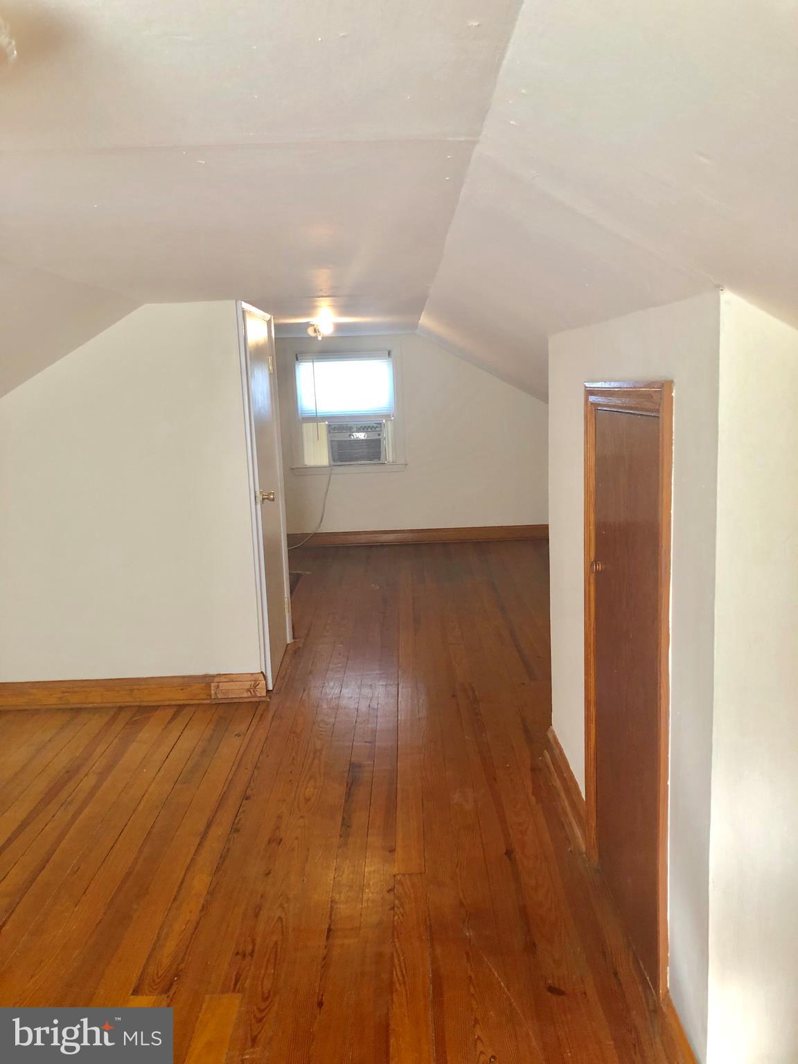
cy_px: 532
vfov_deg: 63.4
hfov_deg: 49.7
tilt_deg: -9.8
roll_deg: +3.4
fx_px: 861
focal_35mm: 28
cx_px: 399
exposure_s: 1/20
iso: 40
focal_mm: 3.99
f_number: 1.8
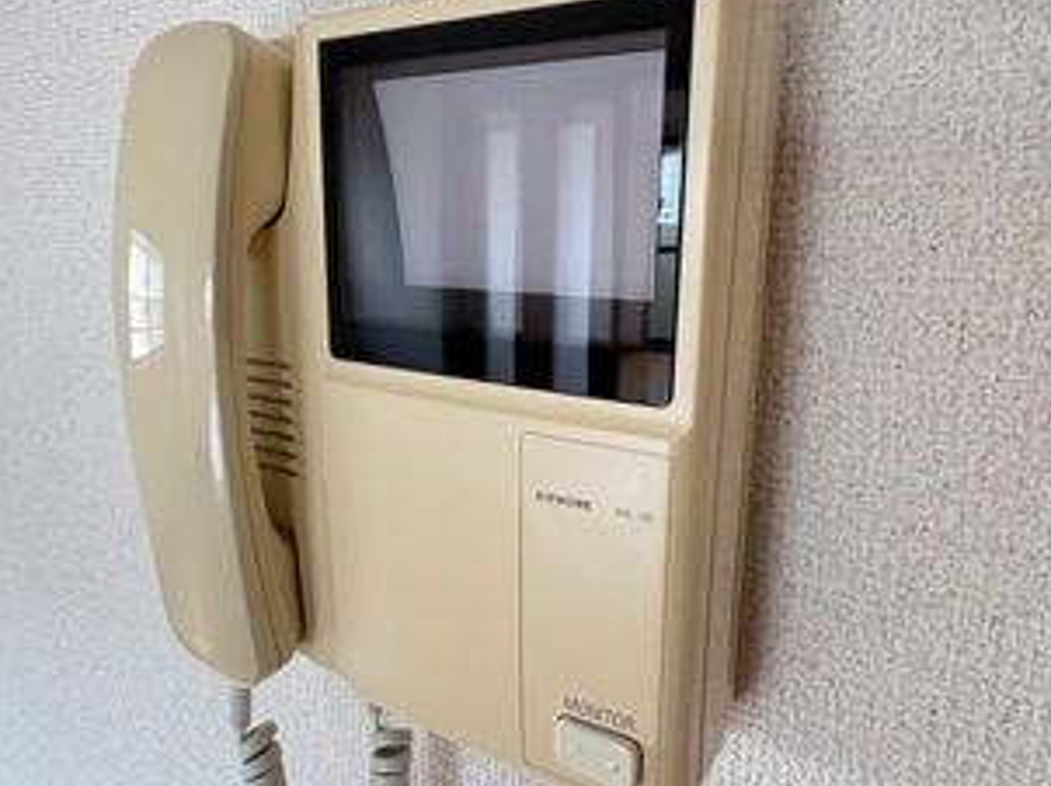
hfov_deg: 66.6
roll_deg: +2.6
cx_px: 414
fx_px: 789
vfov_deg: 52.9
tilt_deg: -13.2
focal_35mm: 26
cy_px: 348
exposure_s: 1/60
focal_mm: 2.22
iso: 640
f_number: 2.2
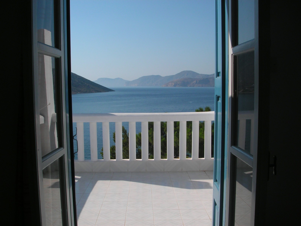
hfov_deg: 49.0
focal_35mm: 38
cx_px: 150
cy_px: 113
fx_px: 330
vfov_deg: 37.7
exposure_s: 1/350
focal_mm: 6.3
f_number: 6.6
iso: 50
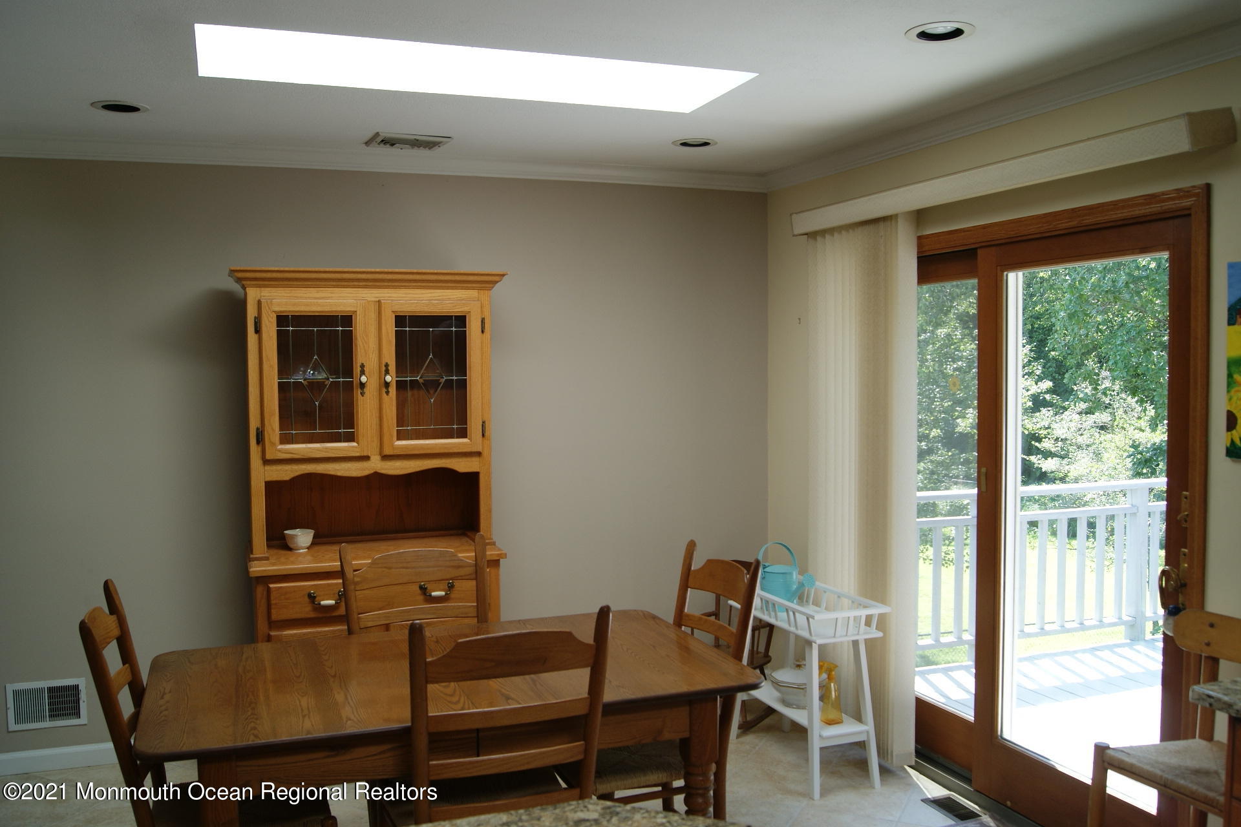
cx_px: 620
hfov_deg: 61.9
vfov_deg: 43.6
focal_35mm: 30
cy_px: 414
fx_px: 1034
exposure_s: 1/40
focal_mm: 20
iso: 100
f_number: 4.5
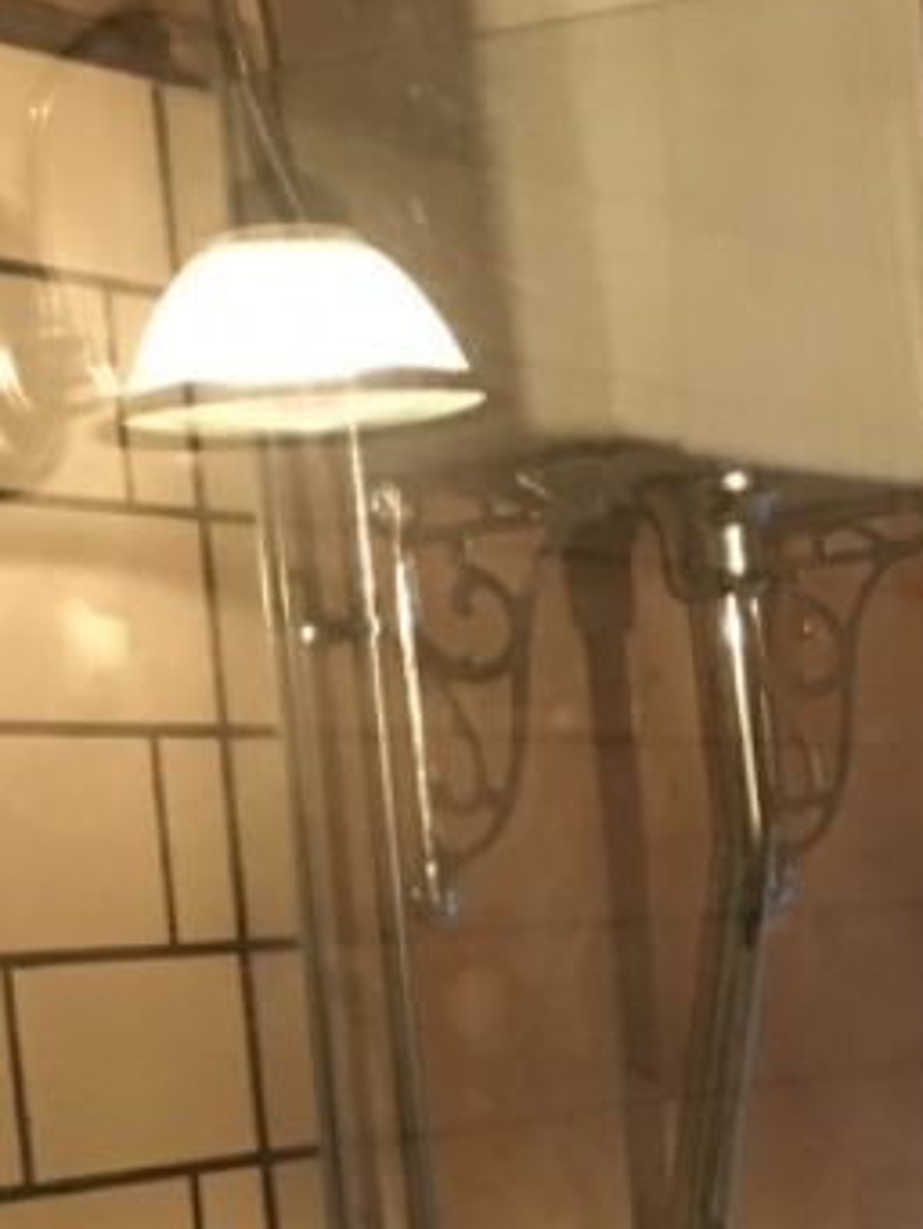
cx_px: 1503
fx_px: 3624
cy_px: 1146
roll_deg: +4.6
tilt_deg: -3.1
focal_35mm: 102
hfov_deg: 13.4
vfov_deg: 18.9
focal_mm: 4.15
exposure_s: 1/17
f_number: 2.2
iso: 200
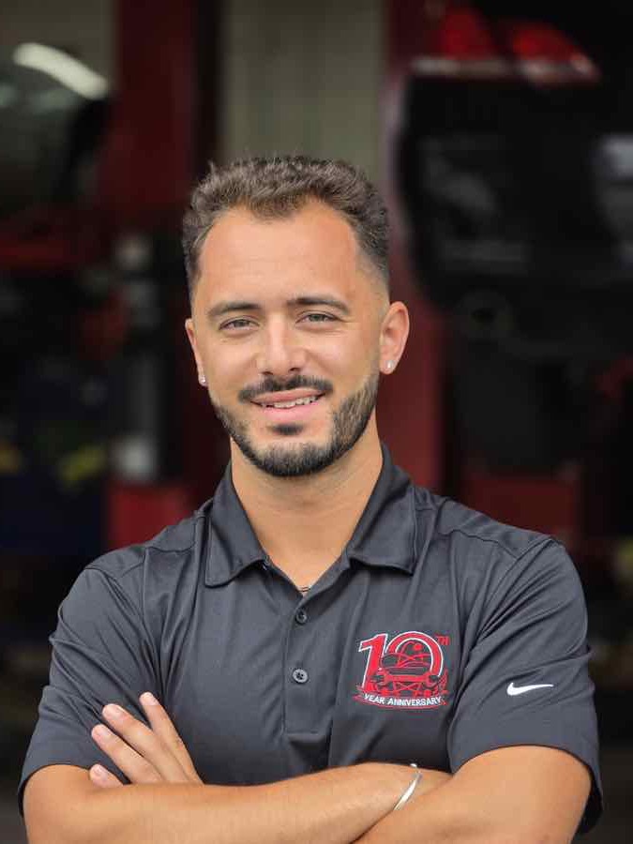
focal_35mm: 115
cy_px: 422
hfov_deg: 12.9
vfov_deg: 17.1
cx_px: 316
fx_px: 2804
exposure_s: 1/230
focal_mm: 18.6
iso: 50
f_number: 2.9
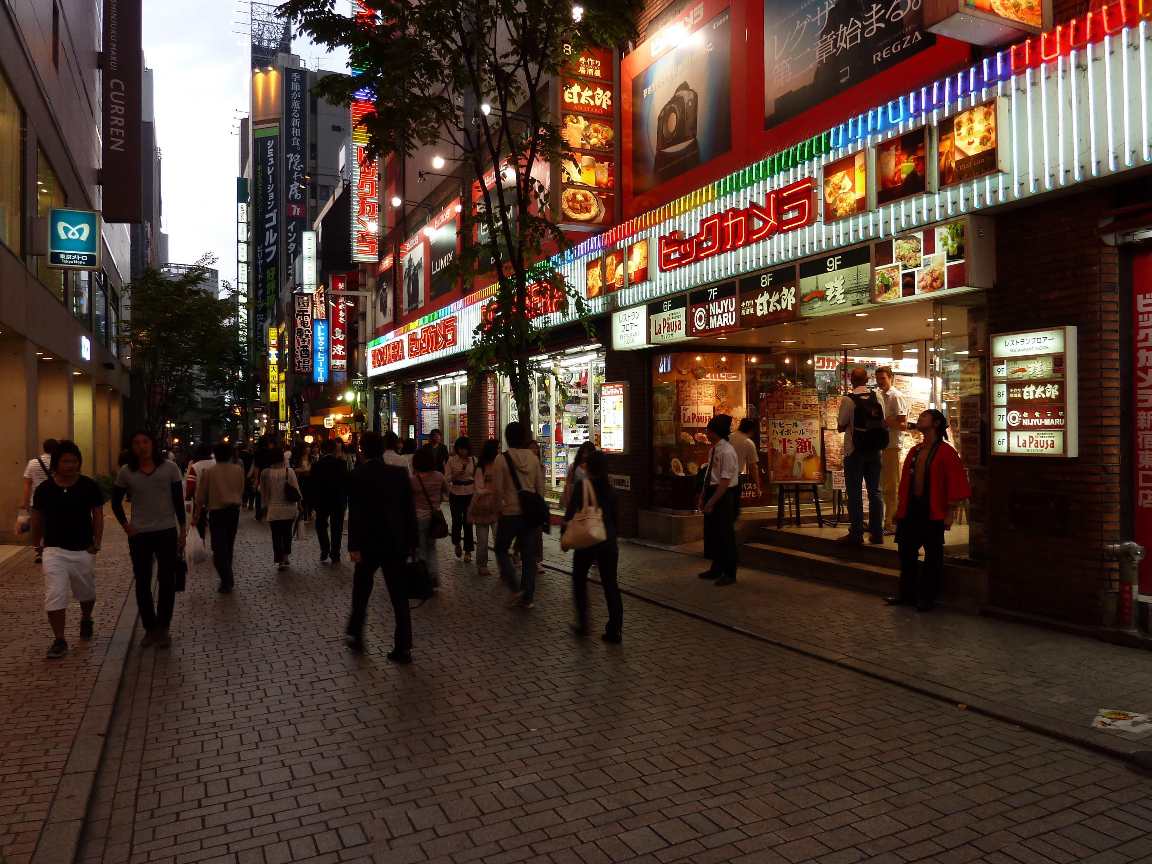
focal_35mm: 25
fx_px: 832
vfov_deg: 54.9
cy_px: 432
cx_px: 576
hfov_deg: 69.4
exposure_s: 1/25
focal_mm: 4.1
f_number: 3.3
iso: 80
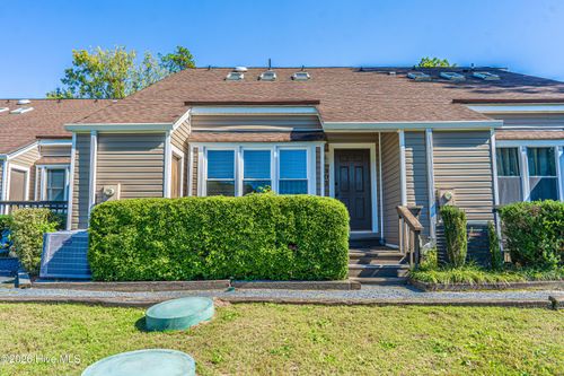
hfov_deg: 72.5
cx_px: 282
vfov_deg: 52.0
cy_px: 188
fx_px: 385
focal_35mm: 25
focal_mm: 24
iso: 100
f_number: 5.6
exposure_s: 1/320
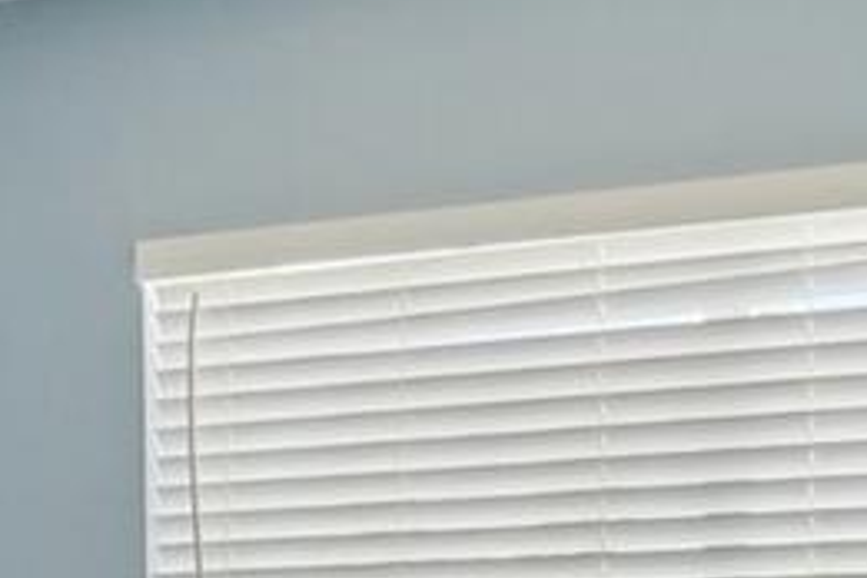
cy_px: 973
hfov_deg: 22.1
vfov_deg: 13.6
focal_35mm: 92
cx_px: 309
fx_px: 2215
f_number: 4
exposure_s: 1/350
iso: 400
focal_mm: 10
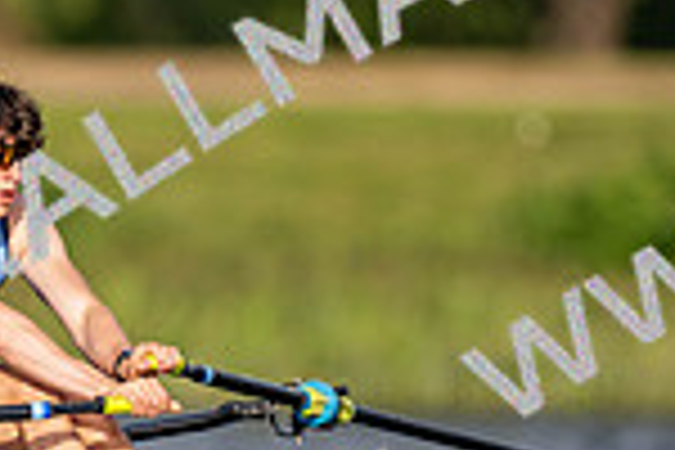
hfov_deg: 0.9
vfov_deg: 0.6
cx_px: 135
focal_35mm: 2318
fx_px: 43459
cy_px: 493
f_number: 4
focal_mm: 600
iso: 220
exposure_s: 1/2500
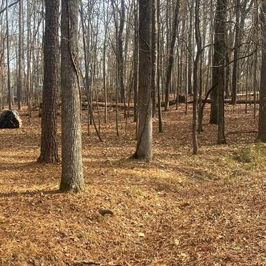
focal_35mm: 58
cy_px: 168
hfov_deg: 28.7
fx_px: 504
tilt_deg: -2.6
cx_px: 39
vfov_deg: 29.4
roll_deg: +1.9
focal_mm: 4.25
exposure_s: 1/355
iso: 32
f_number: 1.8
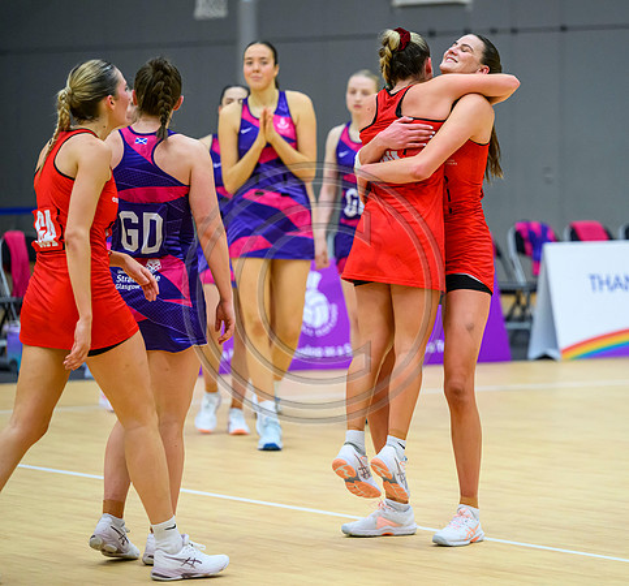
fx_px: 3662
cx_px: 440
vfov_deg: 9.1
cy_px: 293
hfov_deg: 9.8
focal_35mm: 184
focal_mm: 150
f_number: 2.8
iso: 5000
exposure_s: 1/1250
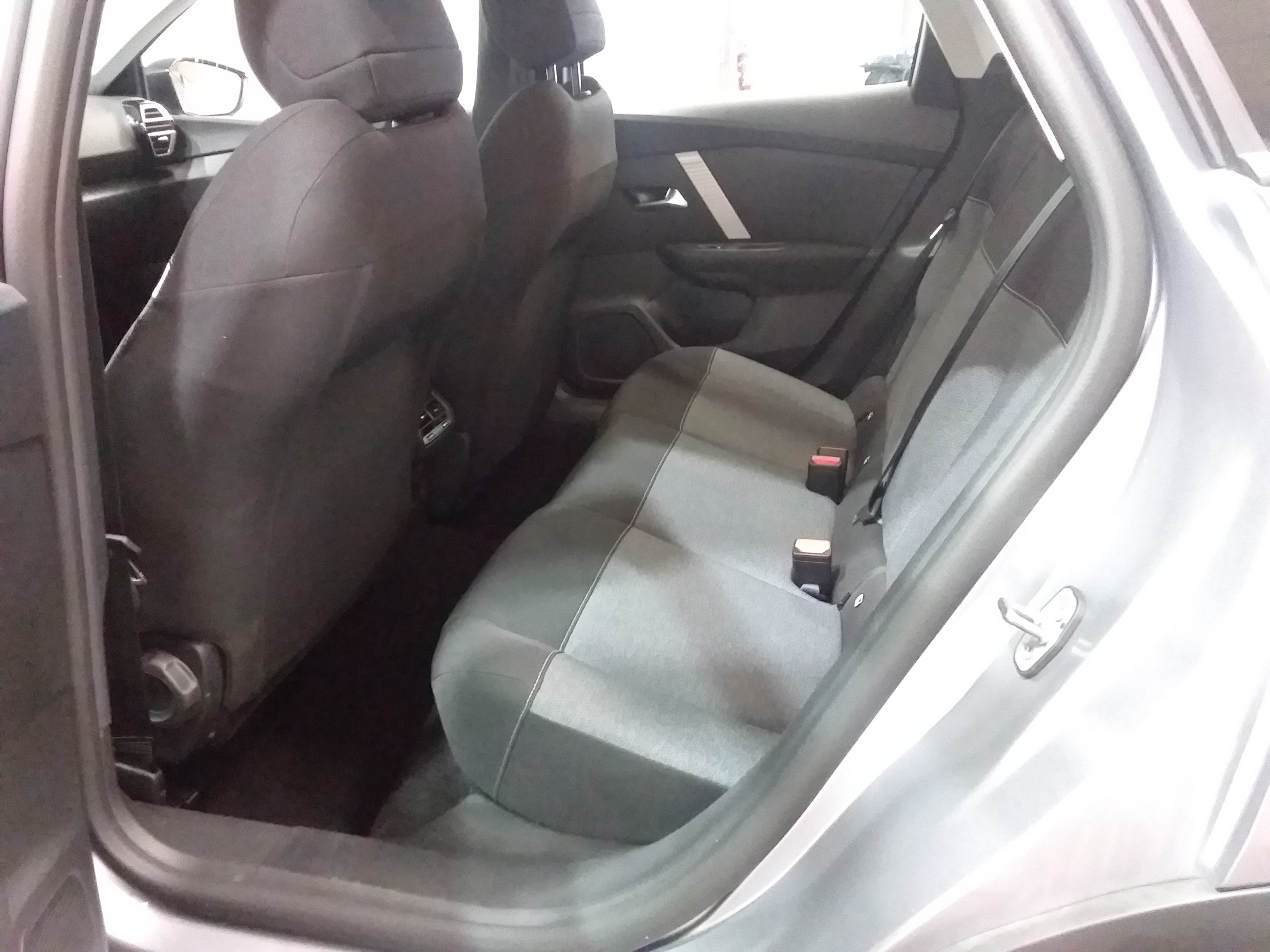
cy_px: 476
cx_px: 635
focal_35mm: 28
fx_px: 1027
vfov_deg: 49.7
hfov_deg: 63.4
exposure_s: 1/17
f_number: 1.9
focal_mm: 2.91
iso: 640
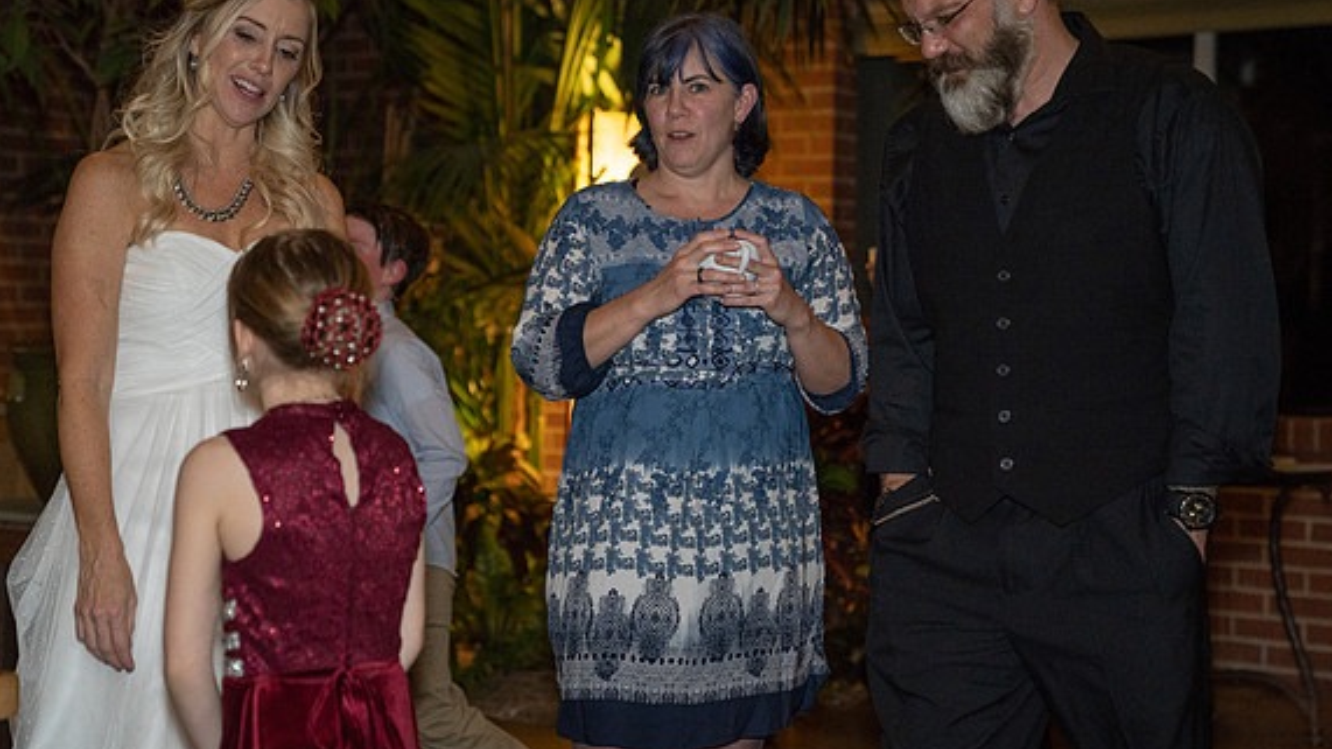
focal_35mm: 66
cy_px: 321
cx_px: 665
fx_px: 2331
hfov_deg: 31.9
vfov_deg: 18.2
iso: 2500
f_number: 2.8
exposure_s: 1/250
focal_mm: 62
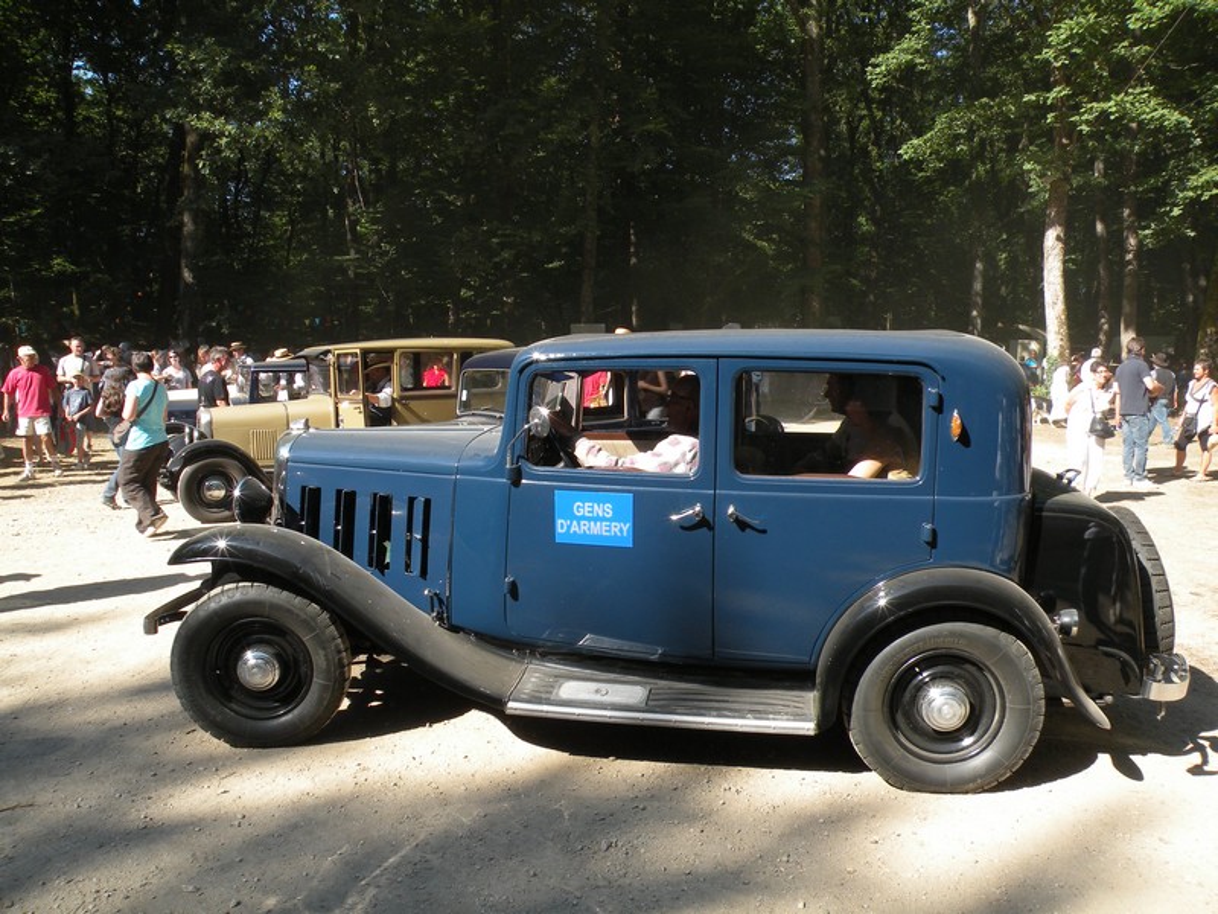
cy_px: 457
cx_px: 609
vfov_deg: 51.4
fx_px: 950
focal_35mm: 27
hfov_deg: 65.3
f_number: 5
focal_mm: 4.7
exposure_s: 1/158
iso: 64
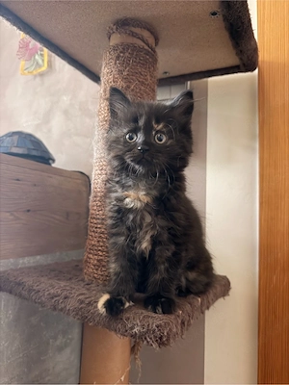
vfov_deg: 71.6
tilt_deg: +4.7
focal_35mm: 24
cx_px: 144
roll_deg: -2.7
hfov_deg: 56.8
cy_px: 192
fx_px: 267
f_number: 1.78
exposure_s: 1/22
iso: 1600
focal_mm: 6.76
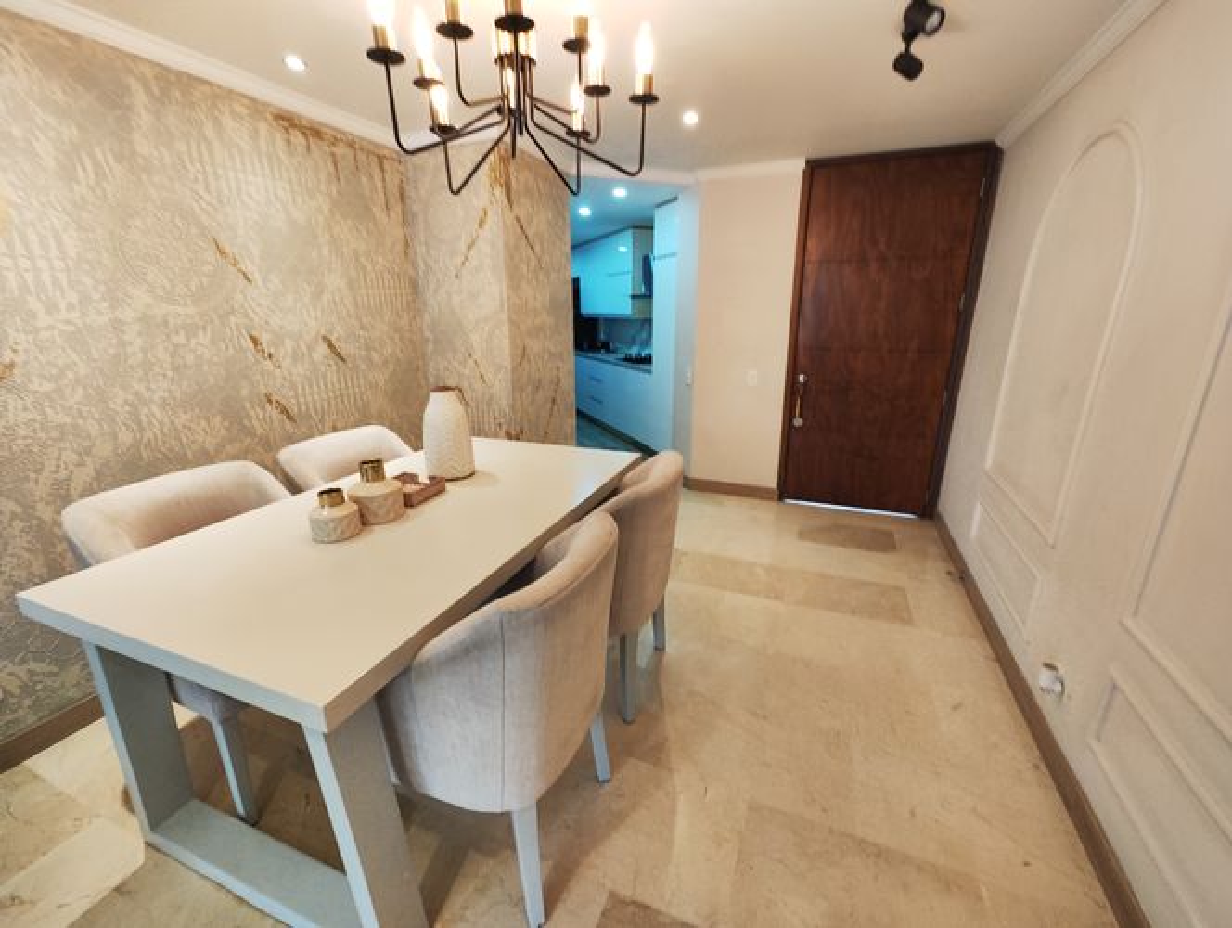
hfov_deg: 102.0
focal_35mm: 14
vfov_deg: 85.8
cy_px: 464
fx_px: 499
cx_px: 616
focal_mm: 2.16
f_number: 2.2
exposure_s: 1/30
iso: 378
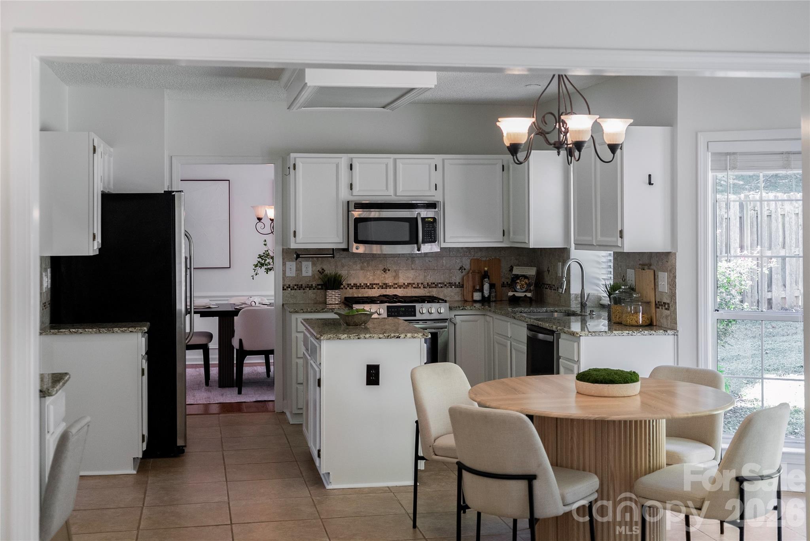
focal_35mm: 45
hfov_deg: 43.6
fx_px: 1013
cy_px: 270
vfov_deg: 29.9
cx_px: 405
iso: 1000
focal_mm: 45
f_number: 4
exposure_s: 1/160
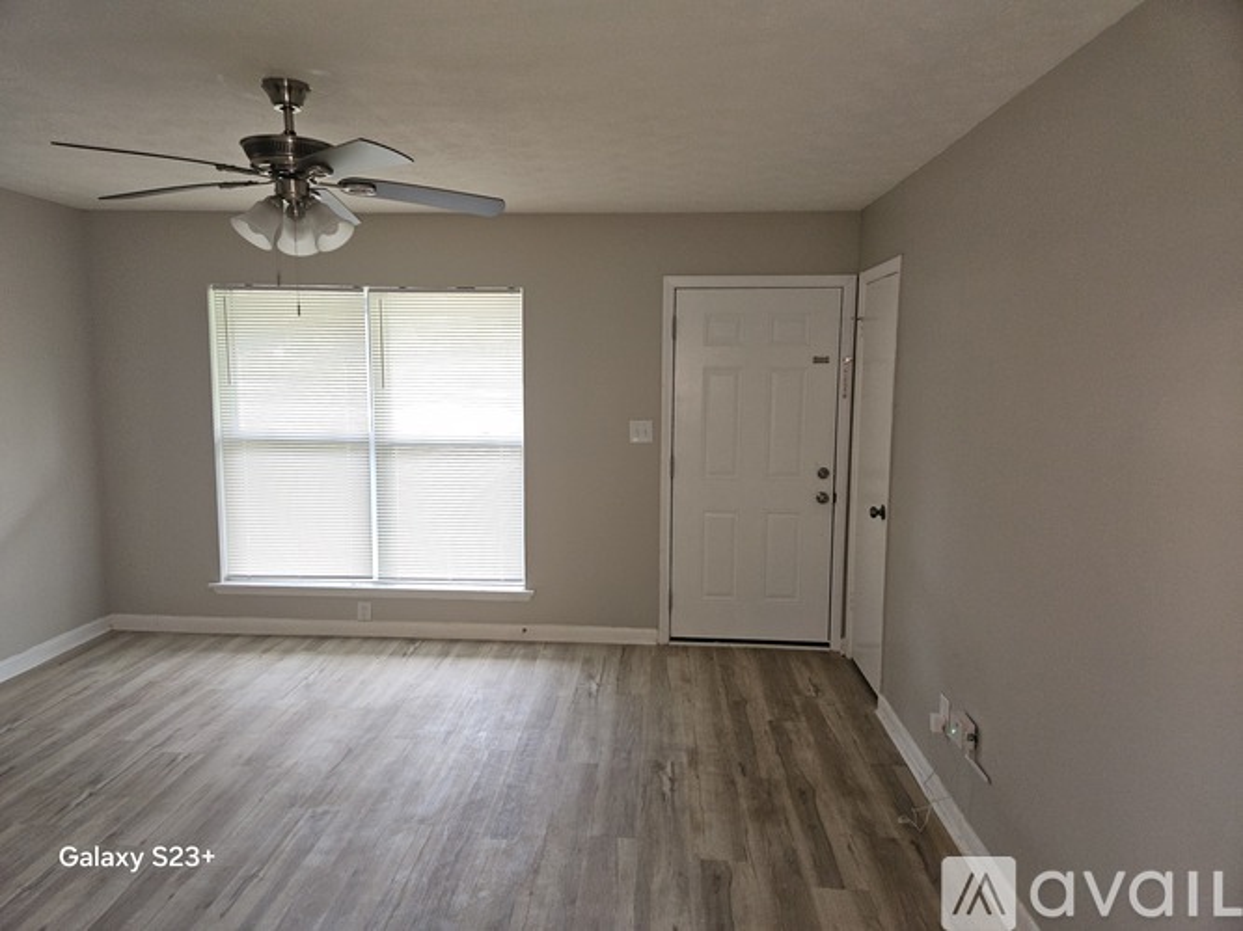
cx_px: 622
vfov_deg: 58.9
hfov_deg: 73.9
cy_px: 466
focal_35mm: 23
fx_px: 826
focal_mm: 5.4
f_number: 1.8
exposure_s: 1/40
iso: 100
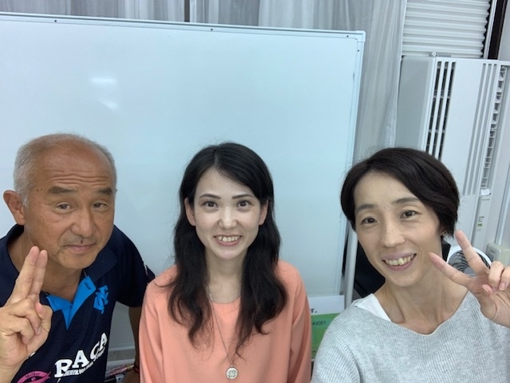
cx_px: 255
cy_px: 192
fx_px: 471
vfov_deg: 44.2
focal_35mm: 32
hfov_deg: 56.8
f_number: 2.2
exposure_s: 1/50
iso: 80
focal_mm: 2.87
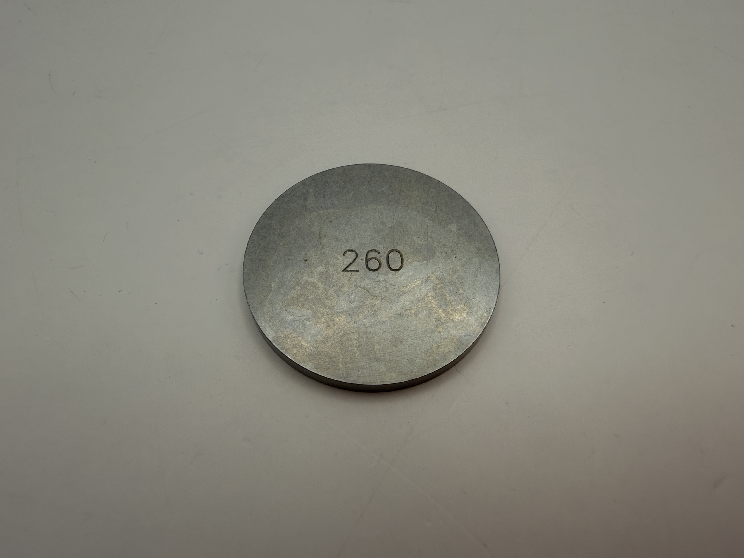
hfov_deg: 69.4
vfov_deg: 54.9
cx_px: 372
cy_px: 279
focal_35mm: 25
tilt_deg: -57.0
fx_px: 537
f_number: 2.2
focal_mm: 2.22
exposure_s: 1/507
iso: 40
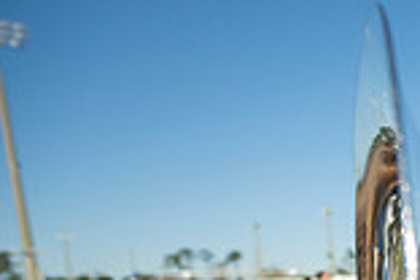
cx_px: 762
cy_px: 327
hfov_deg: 22.1
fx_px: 607
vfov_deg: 23.9
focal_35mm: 52
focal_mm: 14
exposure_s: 1/2000
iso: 160
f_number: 4
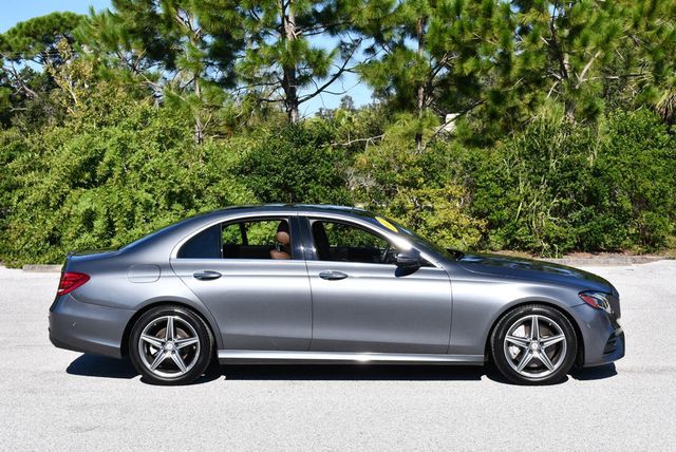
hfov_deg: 35.6
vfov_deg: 24.2
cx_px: 338
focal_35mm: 56
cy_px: 226
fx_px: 1052
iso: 110
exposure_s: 1/250
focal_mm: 28
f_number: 8
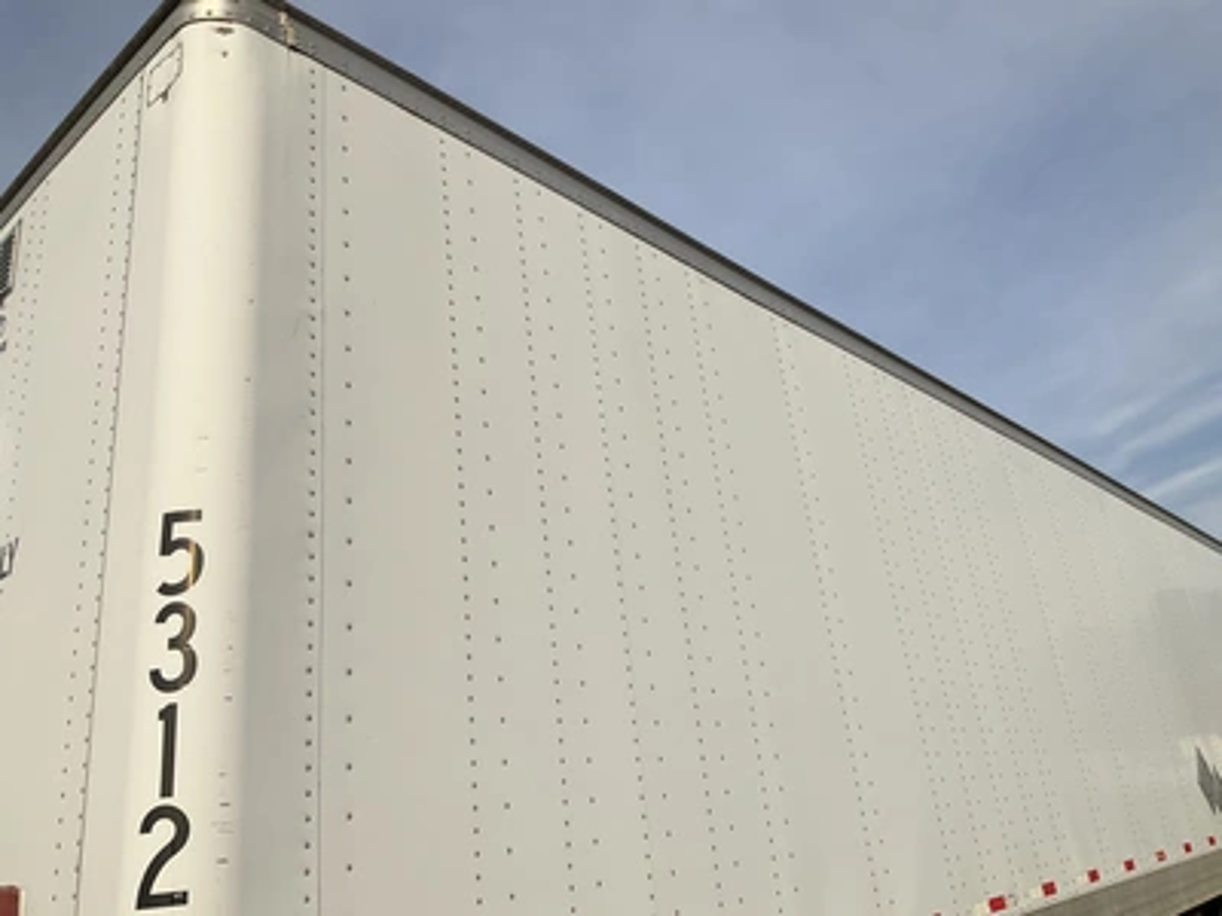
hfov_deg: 61.7
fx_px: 1024
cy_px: 458
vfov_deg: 48.2
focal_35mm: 29
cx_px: 611
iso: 25
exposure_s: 1/2538
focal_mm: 3
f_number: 1.8
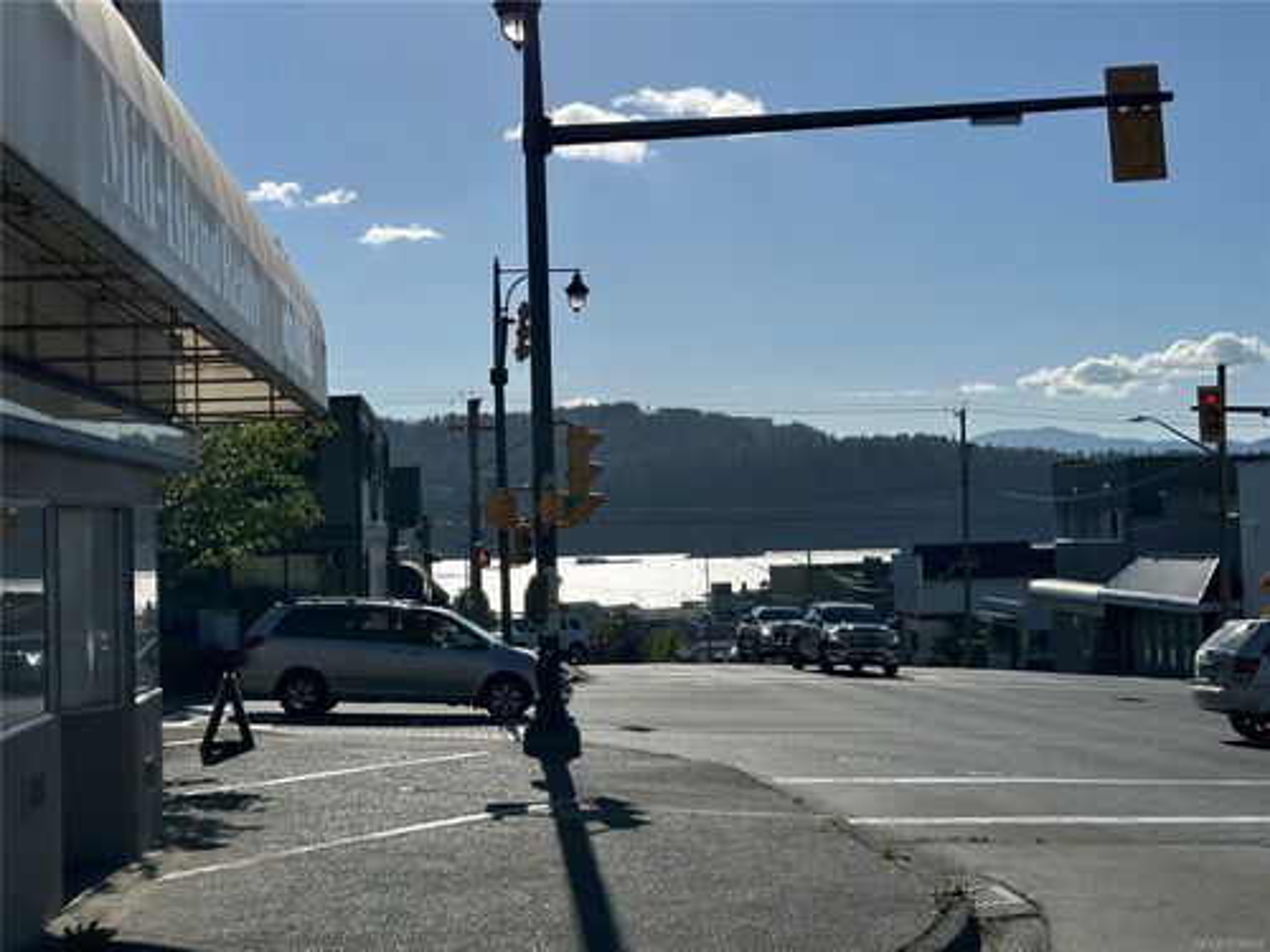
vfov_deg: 30.3
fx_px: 1761
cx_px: 635
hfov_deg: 39.7
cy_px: 476
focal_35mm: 48
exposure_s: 1/12048
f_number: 1.78
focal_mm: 6.86
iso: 64
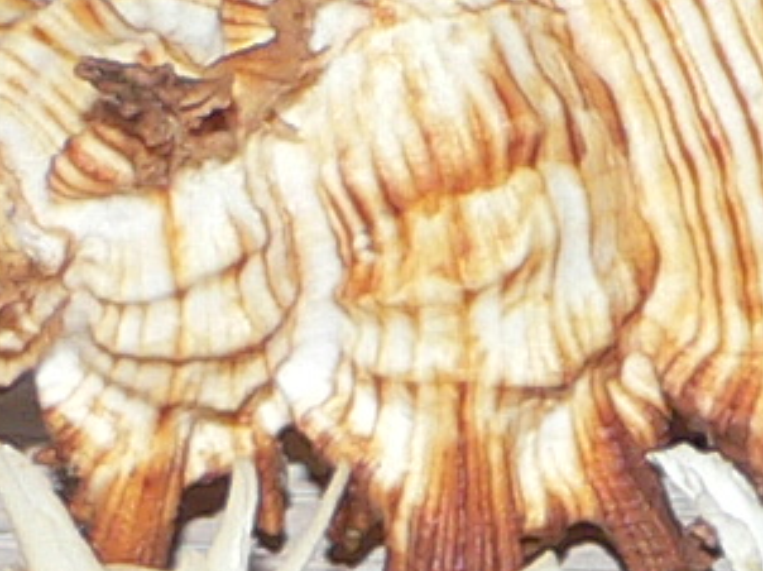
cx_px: 1177
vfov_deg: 6.2
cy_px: 983
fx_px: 5154
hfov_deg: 8.3
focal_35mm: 234
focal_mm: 4.6
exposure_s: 1/60
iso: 100
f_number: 2.8
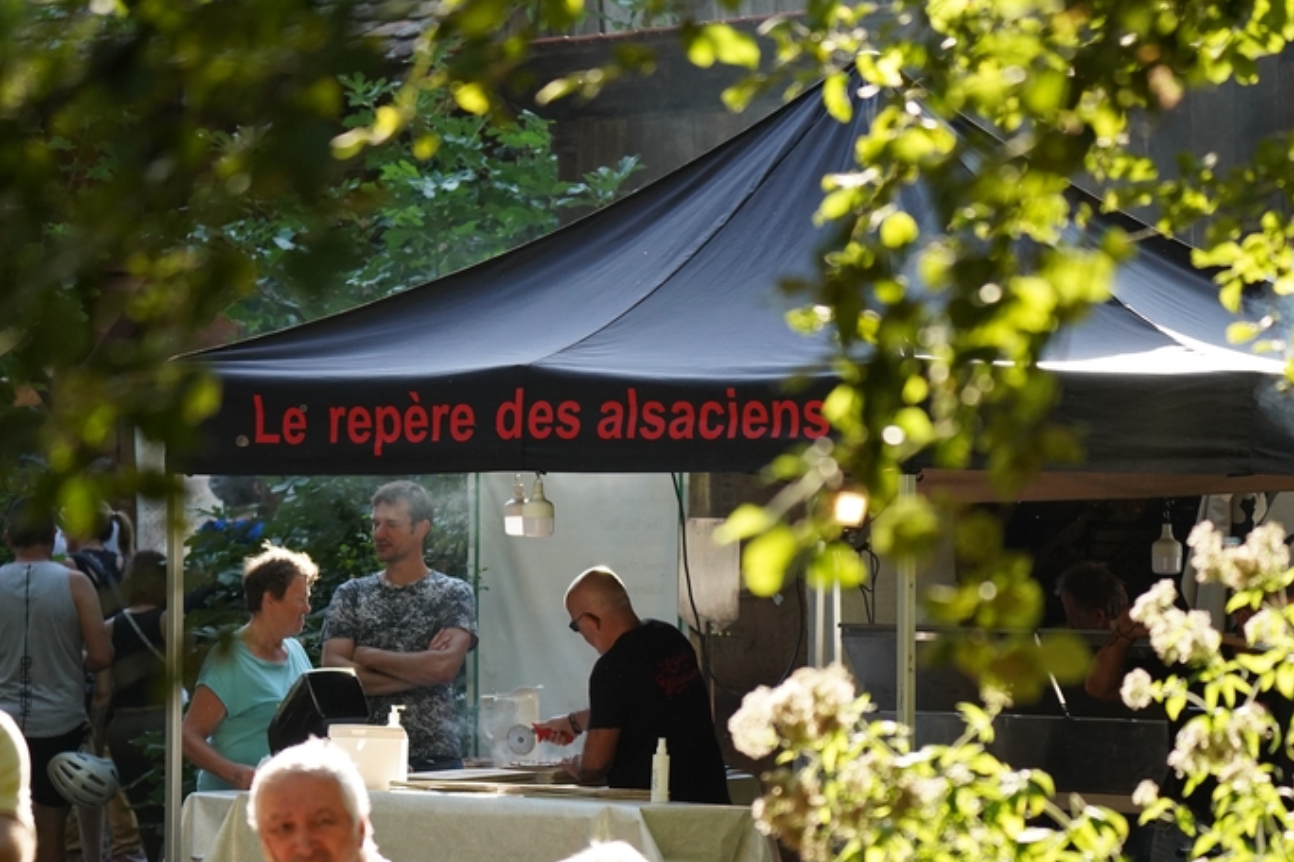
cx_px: 571
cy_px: 615
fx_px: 8195
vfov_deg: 6.0
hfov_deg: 9.0
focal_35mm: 228
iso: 2500
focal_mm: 156
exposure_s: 1/1600
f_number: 5
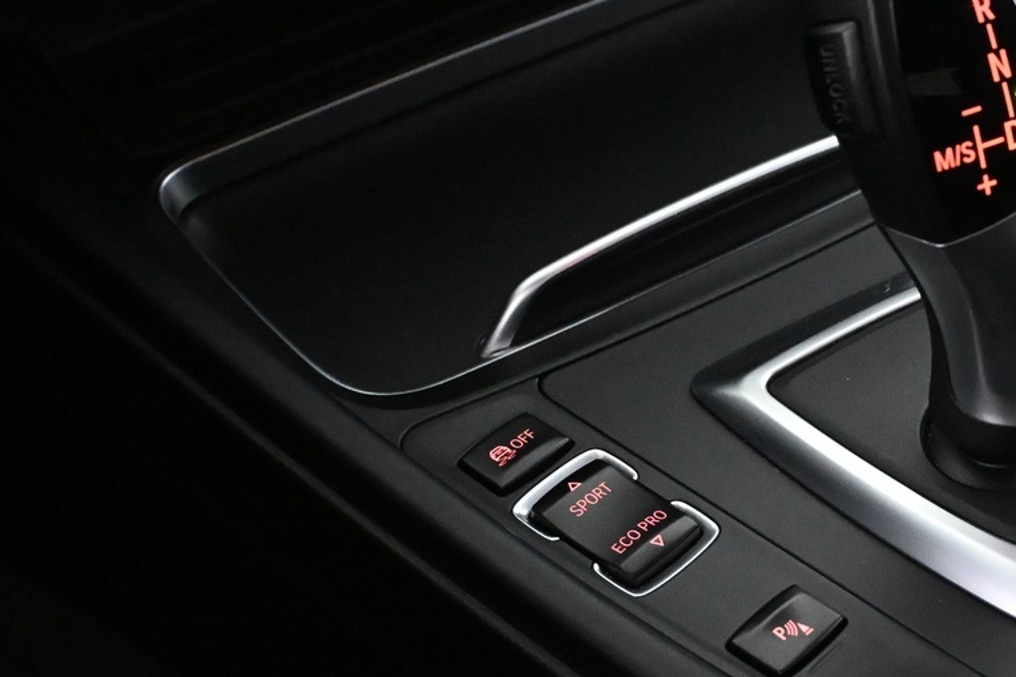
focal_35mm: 72
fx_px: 2020
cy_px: 404
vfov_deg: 19.0
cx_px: 1035
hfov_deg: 26.6
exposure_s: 1/60
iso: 7200
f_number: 4
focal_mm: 22.5
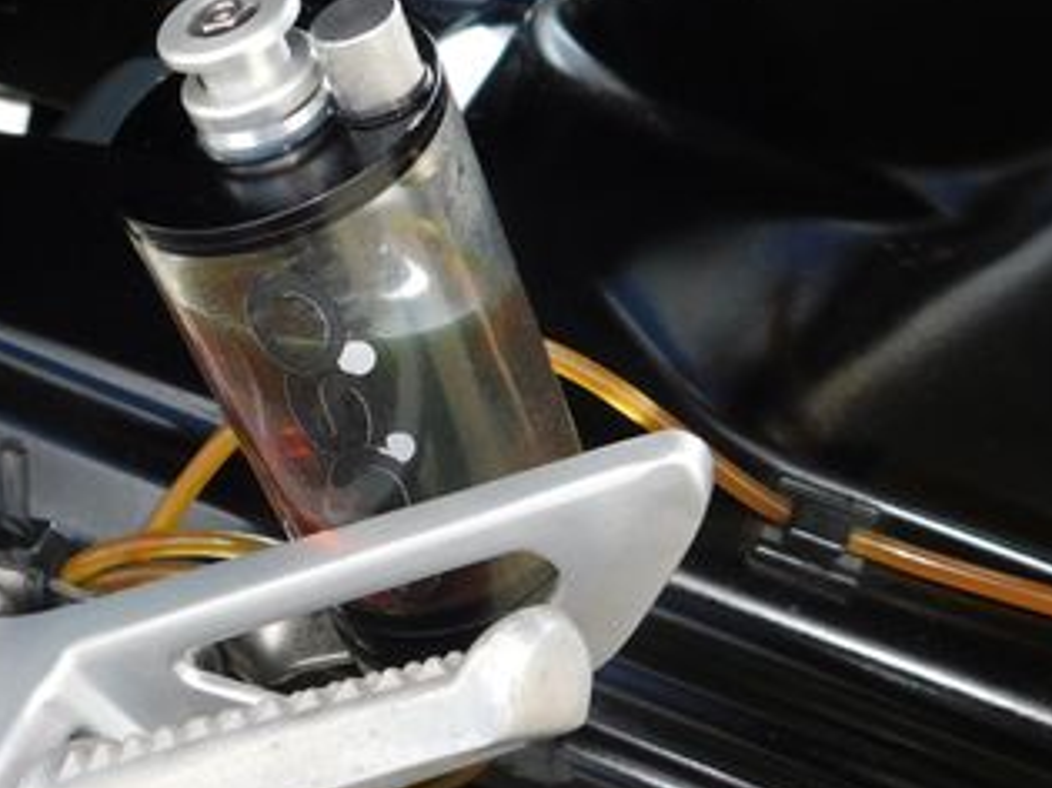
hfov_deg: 31.0
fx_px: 1853
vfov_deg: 24.0
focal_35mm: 61
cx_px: 230
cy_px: 404
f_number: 3.2
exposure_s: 1/125
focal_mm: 5.3
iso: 125
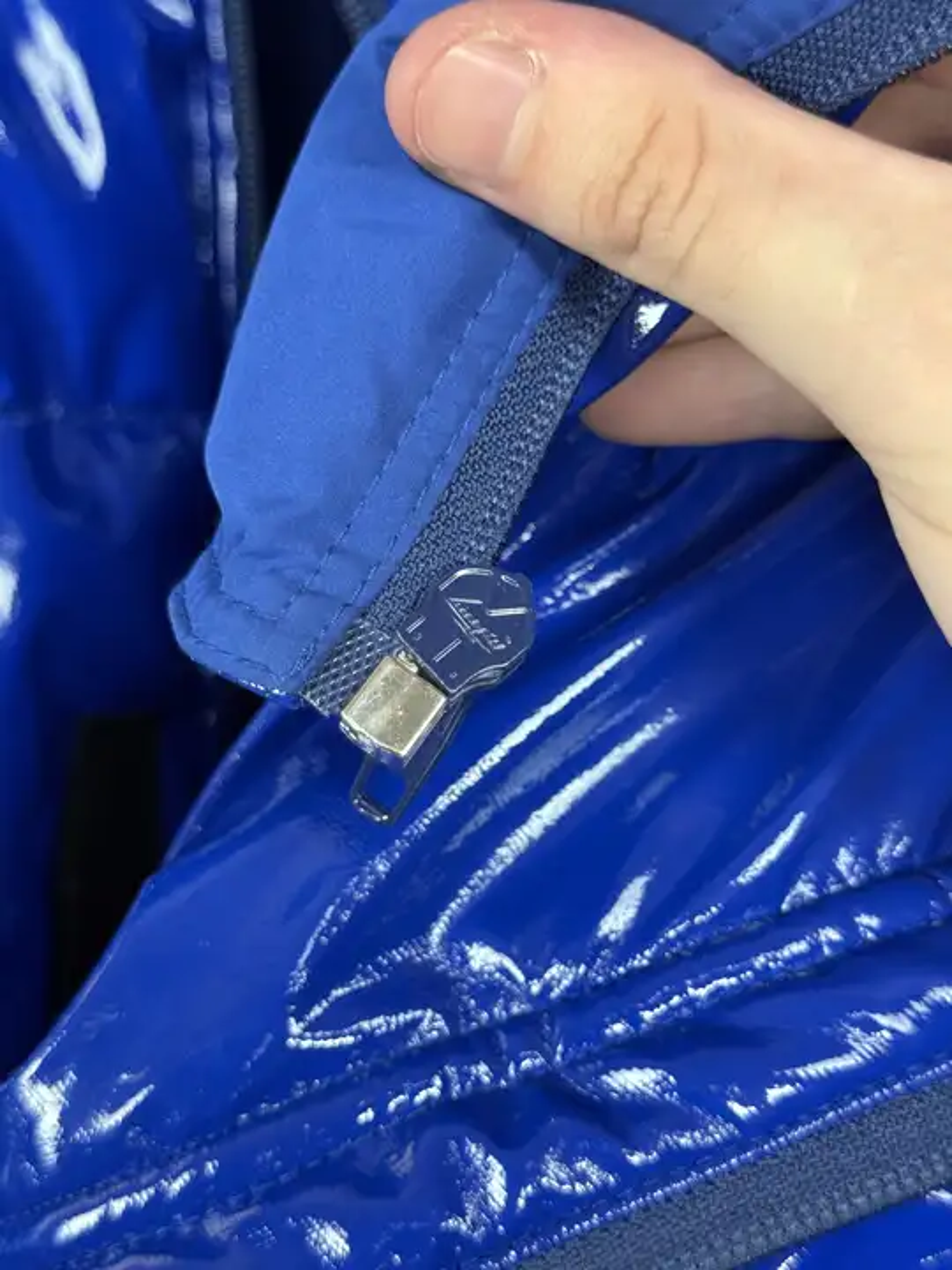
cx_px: 476
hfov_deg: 30.3
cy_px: 635
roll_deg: -2.3
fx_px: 1760
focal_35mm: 48
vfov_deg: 39.7
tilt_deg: -18.2
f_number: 1.78
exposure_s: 1/41
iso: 250
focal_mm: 6.76
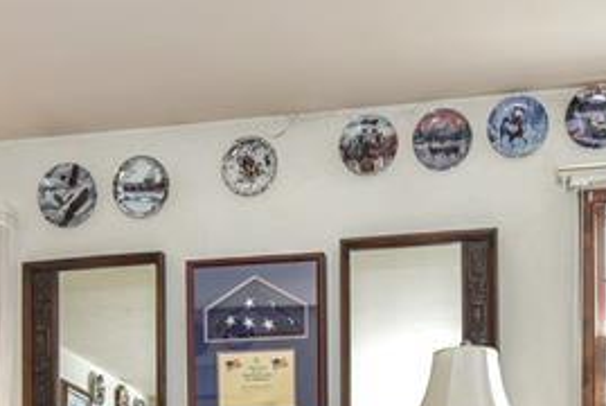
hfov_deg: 26.6
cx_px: 234
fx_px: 1281
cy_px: 621
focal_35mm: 76
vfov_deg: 16.3
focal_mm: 20
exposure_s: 1/100
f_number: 5
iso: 800
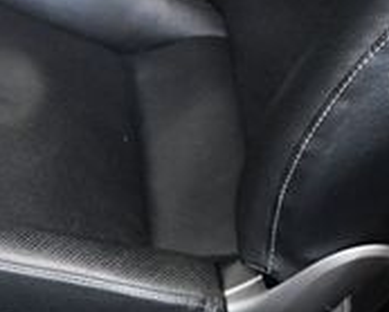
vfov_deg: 12.0
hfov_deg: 14.5
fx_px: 1442
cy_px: 406
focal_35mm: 125
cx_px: -166
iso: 3200
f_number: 3.5
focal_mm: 18
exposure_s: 1/125
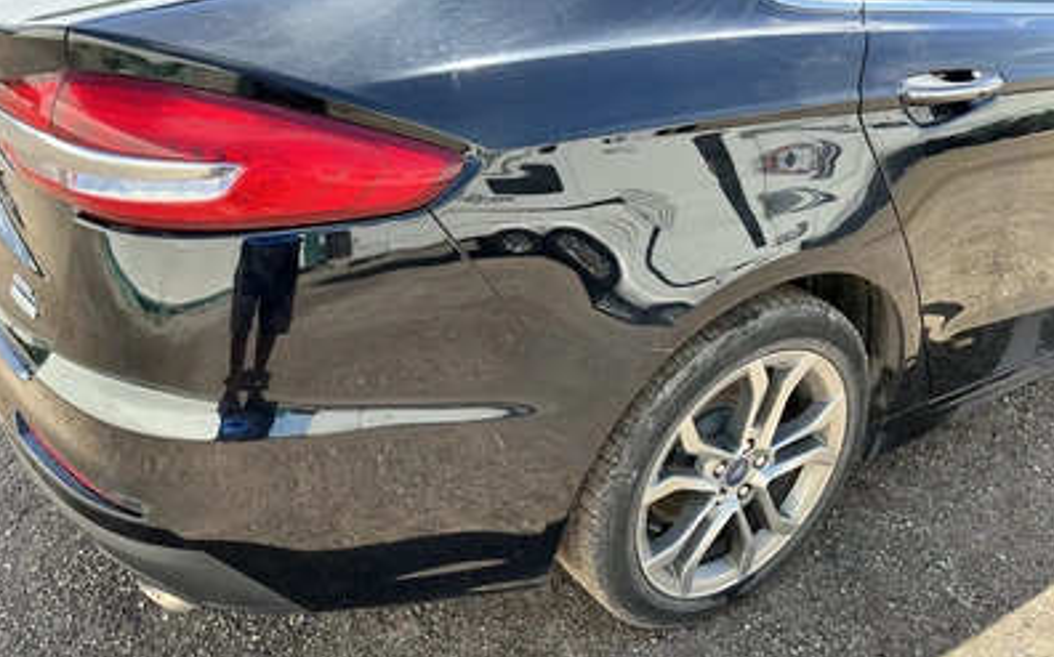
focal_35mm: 30
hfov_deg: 62.9
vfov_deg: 41.7
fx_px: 861
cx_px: 524
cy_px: 375
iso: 25
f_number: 1.8
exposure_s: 1/193
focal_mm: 3
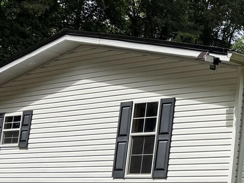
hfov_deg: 16.8
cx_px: 404
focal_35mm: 102
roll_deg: -4.1
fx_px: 719
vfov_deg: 14.5
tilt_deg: +7.3
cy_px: 132
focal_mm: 6.76
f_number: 1.78
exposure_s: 1/4673
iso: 80
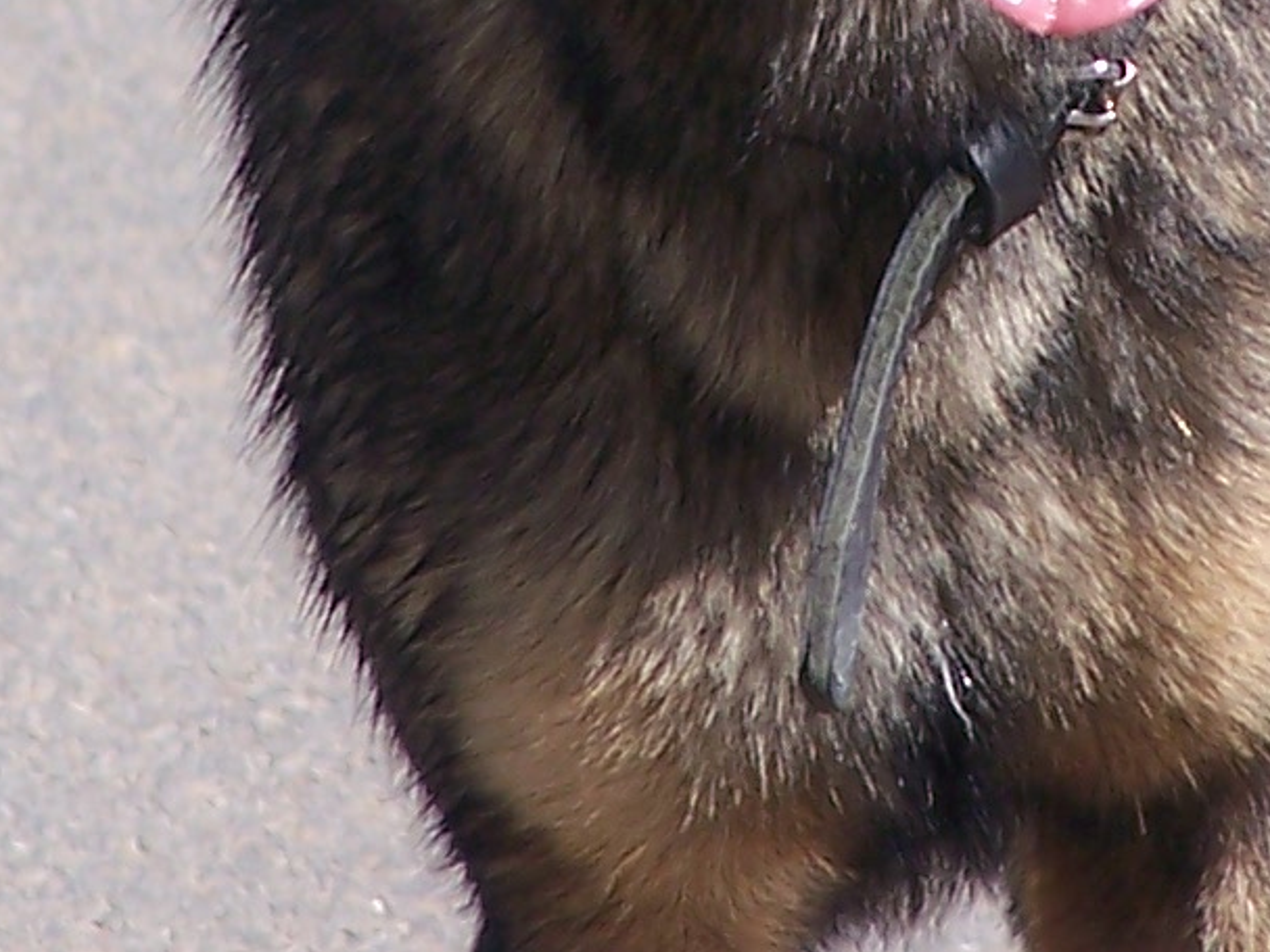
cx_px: 1011
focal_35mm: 1391
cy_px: -251
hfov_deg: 1.4
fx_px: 51033
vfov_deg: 1.1
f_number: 3.6
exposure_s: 1/500
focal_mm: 60.8
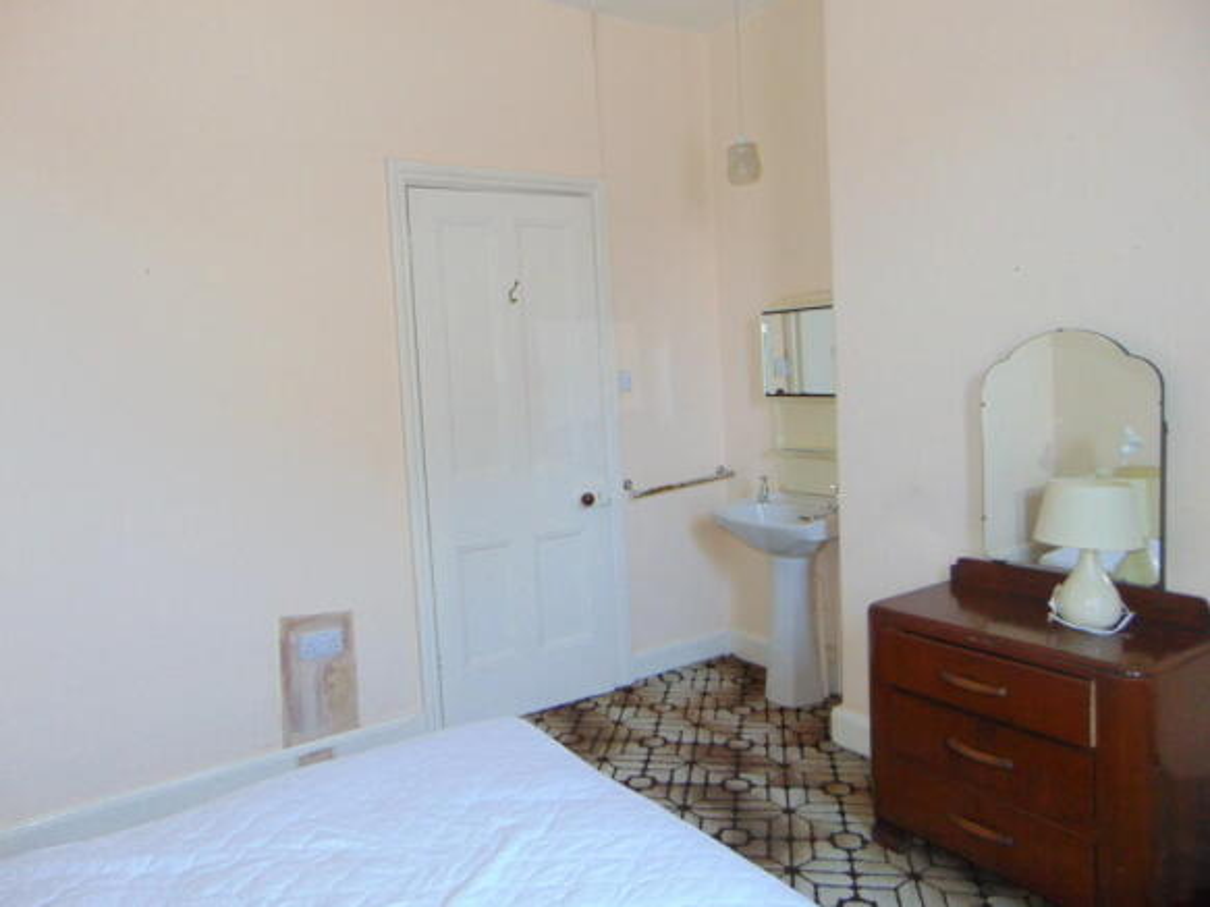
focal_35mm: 25
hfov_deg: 69.4
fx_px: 874
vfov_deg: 54.9
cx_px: 605
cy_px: 454
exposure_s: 1/30
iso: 250
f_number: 3
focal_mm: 4.5
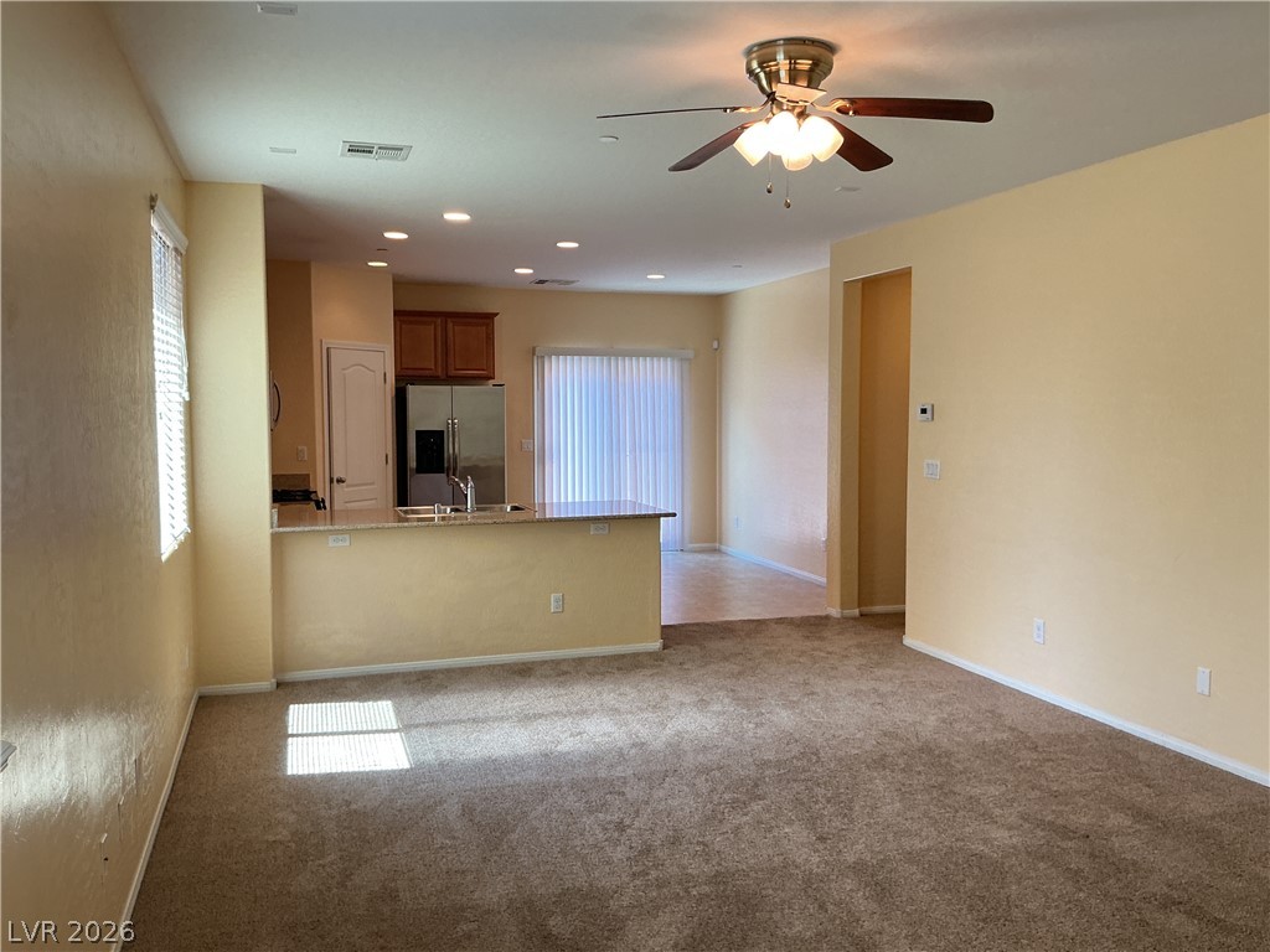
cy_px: 476
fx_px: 1064
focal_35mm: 29
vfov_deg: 48.2
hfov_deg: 61.7
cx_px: 635
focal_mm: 3
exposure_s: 1/60
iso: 125
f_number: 1.8
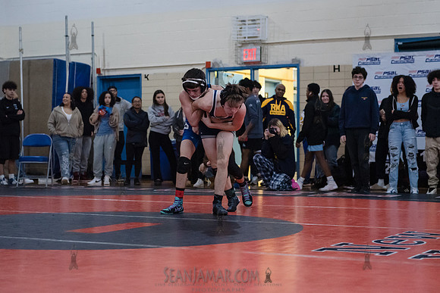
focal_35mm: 75
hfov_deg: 27.0
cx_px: 220
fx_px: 915
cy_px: 146
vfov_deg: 18.2
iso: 6400
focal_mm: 70
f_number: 3.2
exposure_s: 1/320
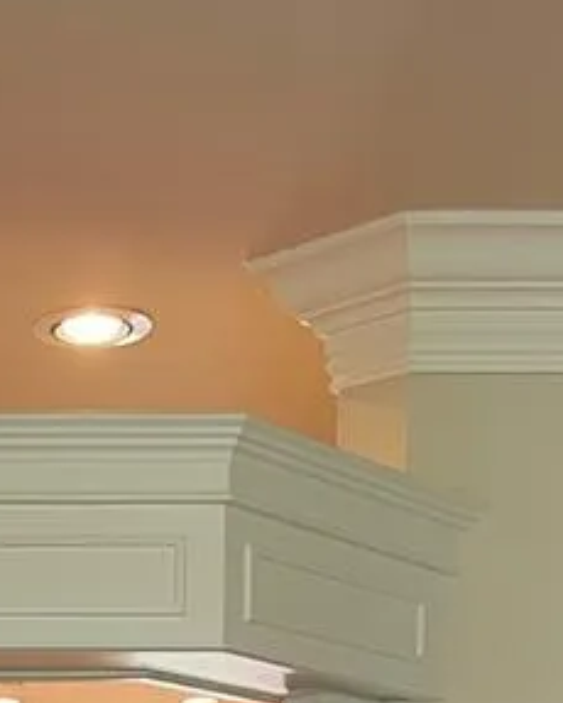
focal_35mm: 106
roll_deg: -0.2
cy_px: 1308
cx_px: -169
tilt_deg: -5.1
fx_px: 2205
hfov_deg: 14.0
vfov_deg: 15.3
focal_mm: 5.1
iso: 100
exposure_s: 1/60
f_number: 1.6
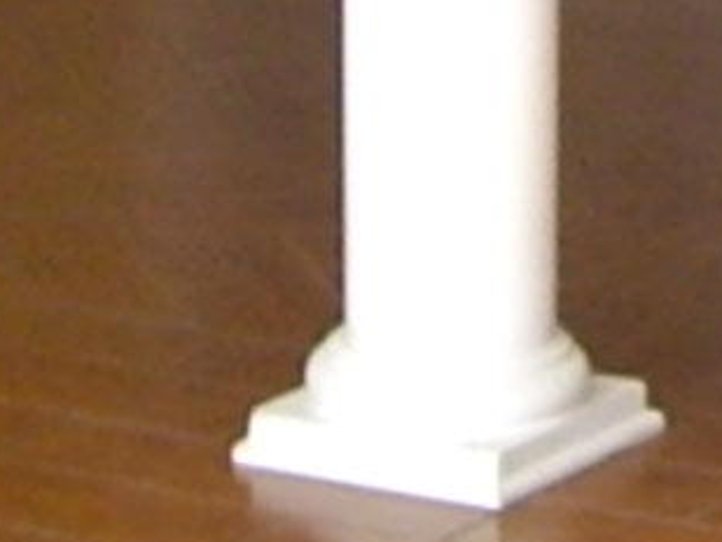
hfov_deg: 6.9
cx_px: 902
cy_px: -956
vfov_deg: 5.0
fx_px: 5905
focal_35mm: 283
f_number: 2.7
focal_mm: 6.2
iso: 200
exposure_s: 1/100
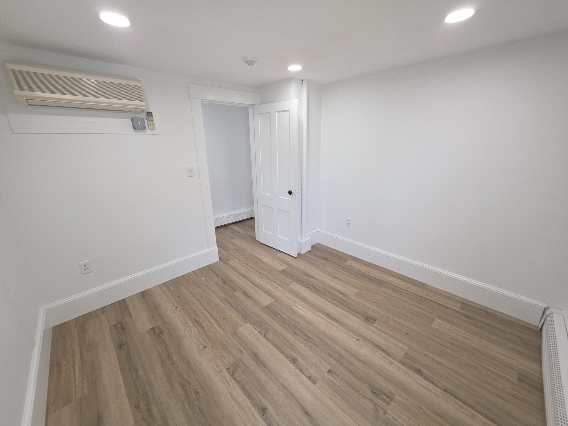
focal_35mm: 13
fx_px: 213
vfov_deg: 89.9
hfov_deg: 106.2
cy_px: 213
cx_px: 284
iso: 64
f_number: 1.9
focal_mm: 2.2
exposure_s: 1/60
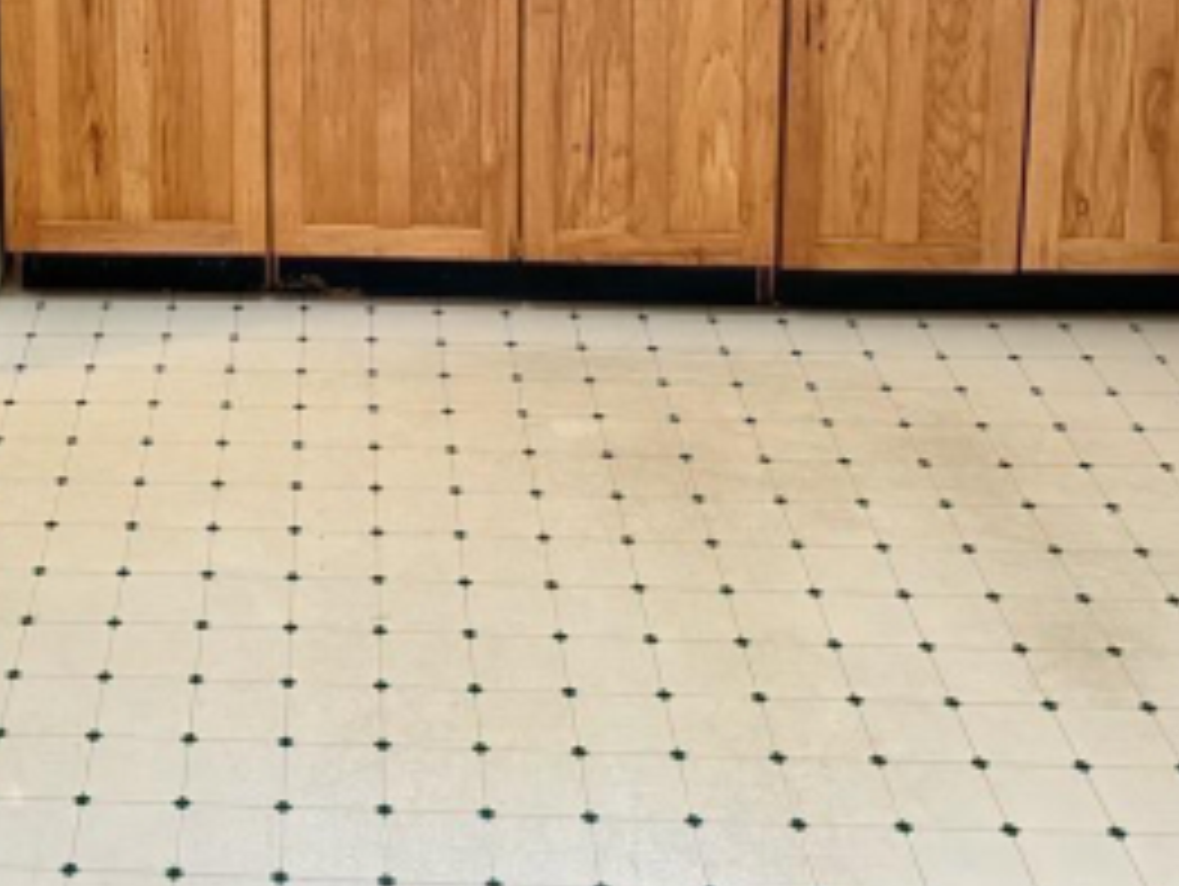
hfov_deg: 30.7
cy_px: -211
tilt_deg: -10.7
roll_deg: +1.3
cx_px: 191
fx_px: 2080
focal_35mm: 61
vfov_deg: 22.0
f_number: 1.78
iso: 640
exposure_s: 1/60
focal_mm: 6.76
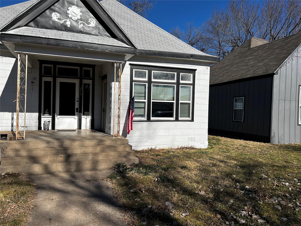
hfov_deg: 67.3
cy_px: 113
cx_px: 150
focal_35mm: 26
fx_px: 226
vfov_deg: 53.1
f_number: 1.5
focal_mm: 5.7
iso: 50
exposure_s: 1/6579
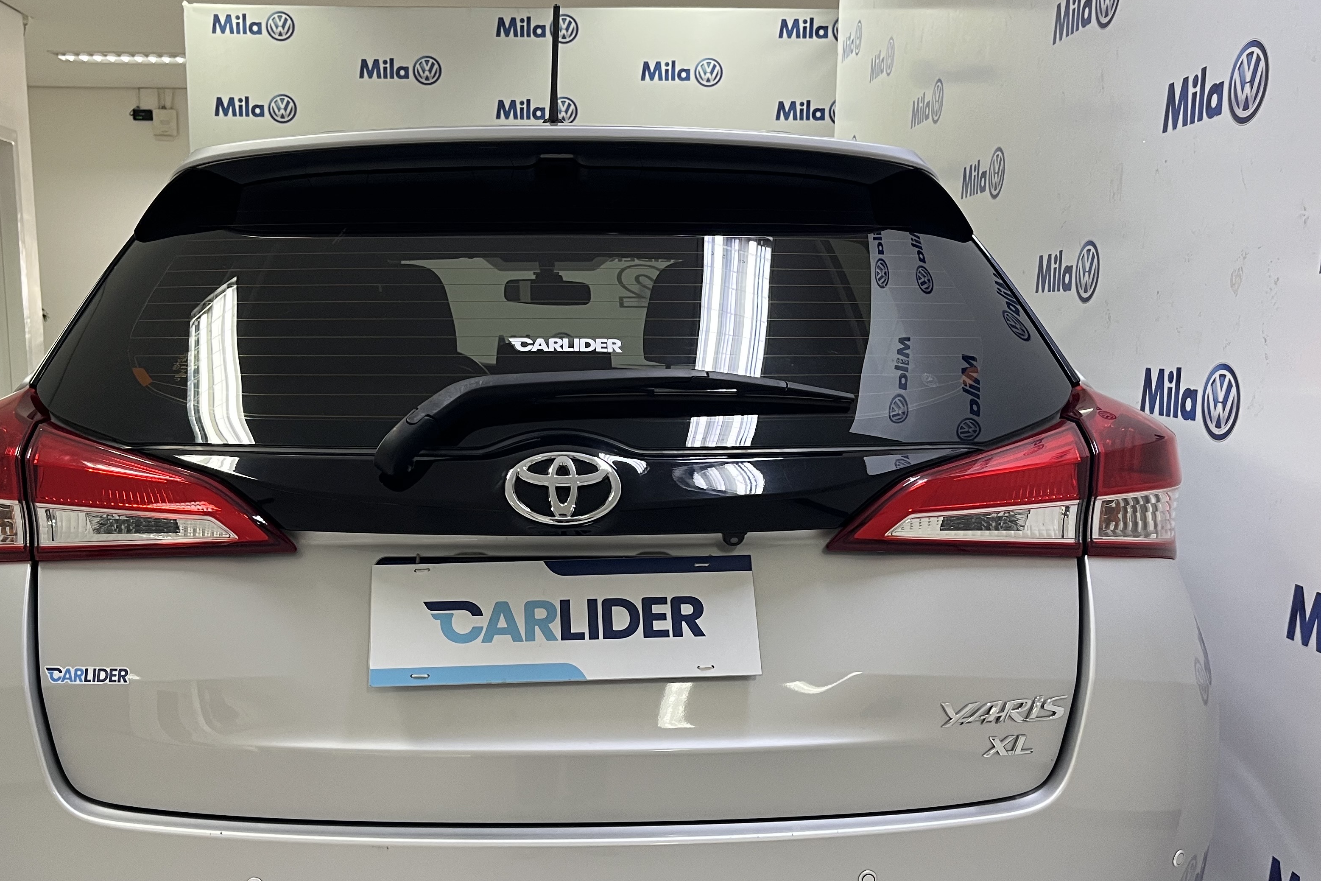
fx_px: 1284
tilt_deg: -10.3
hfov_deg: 54.2
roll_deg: -0.2
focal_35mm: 35
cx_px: 559
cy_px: 523
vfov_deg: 37.7
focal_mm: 5.1
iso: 160
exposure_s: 1/60
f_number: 1.6
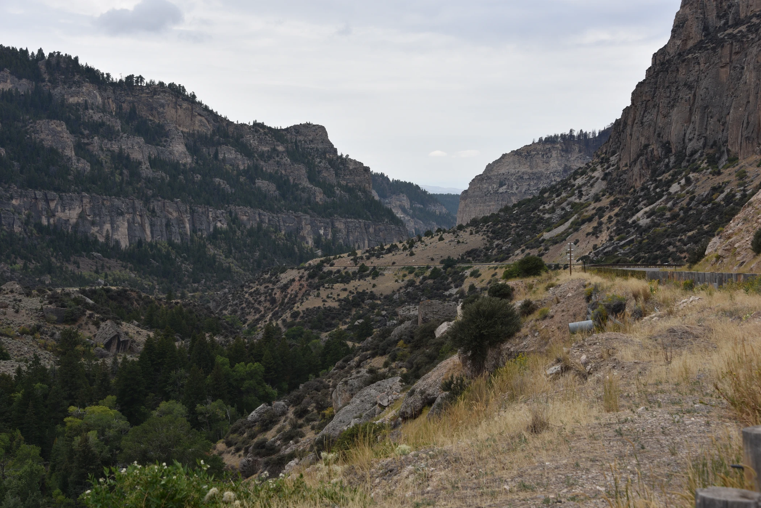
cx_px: 380
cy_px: 254
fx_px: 1523
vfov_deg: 18.9
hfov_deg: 28.1
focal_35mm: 72
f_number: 8
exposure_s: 1/250
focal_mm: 72
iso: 200
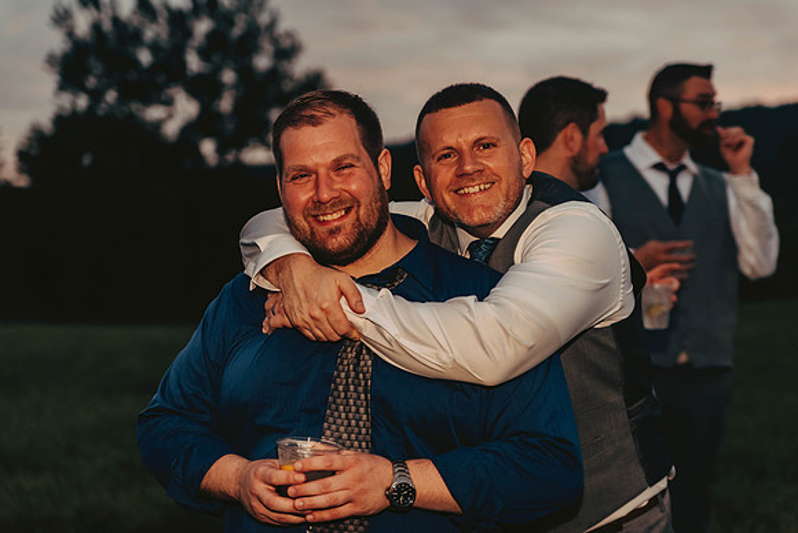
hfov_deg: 27.0
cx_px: 399
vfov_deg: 18.2
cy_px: 266
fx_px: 1663
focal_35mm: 75
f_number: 2.8
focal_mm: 75
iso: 1600
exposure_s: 1/125
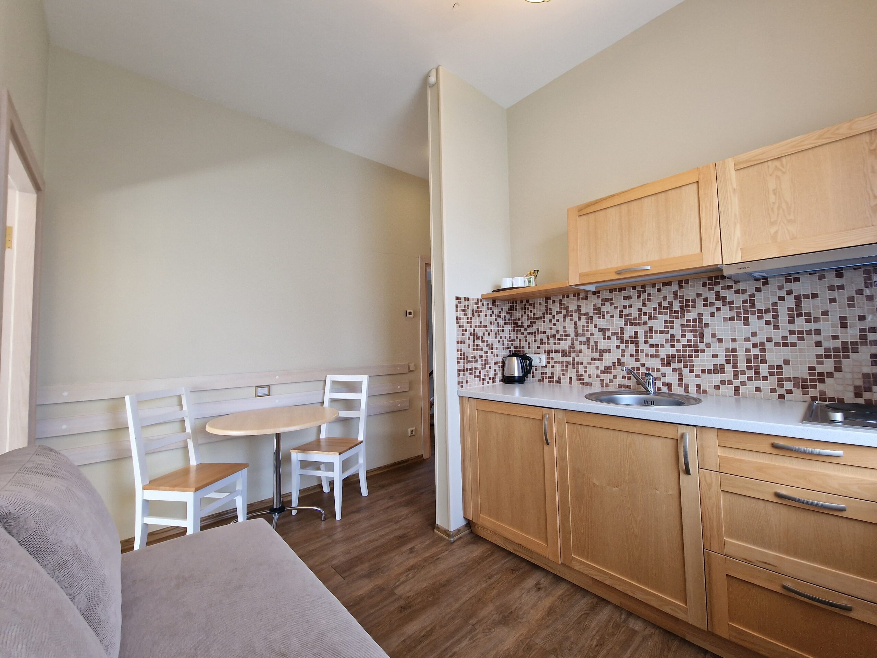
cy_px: 329
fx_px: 329
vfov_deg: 89.9
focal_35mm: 13
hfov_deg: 106.2
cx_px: 438
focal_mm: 2.2
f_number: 2.2
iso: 160
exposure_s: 1/50
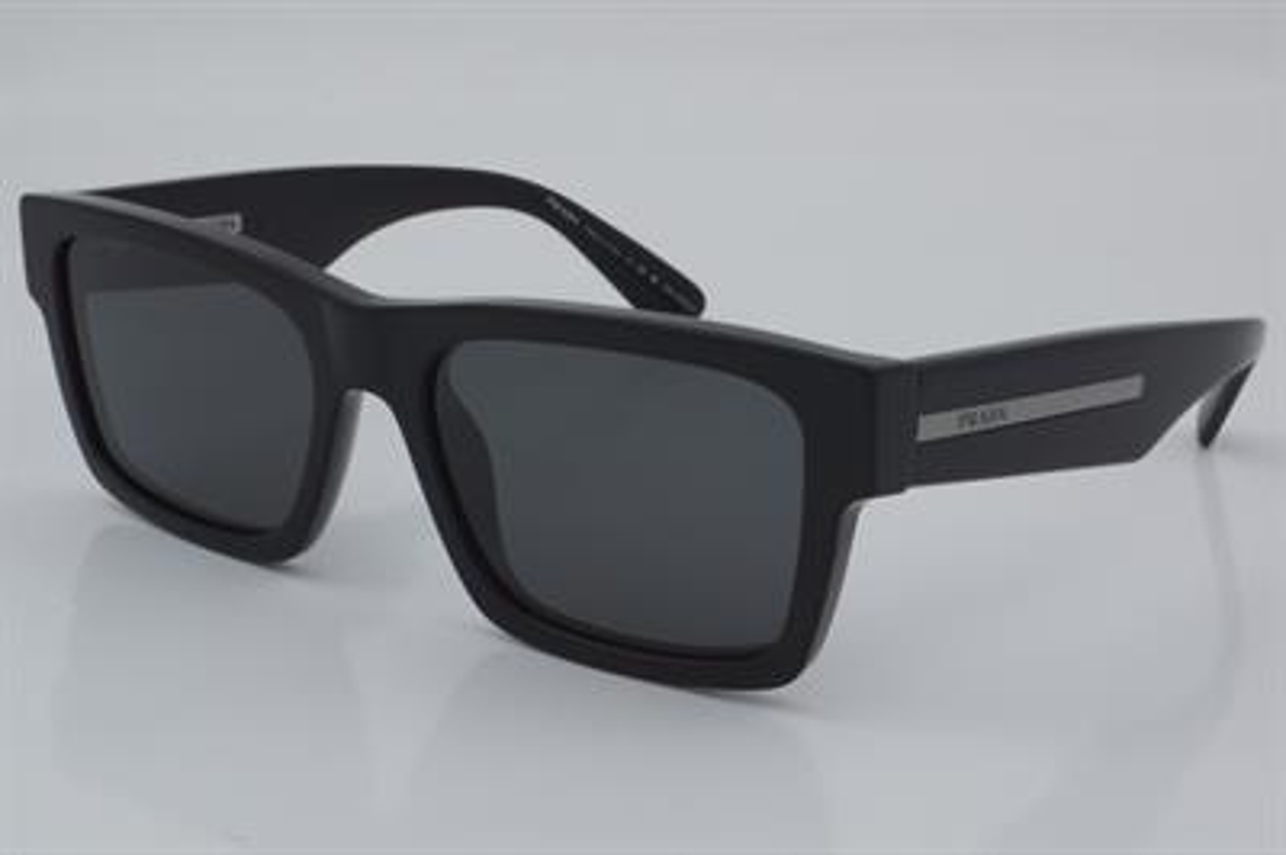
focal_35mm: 75
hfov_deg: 27.0
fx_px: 2677
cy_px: 428
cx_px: 643
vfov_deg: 18.2
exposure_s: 1/4
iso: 100
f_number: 32
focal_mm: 50
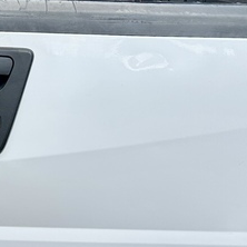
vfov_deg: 17.7
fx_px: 791
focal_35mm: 98
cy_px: 118
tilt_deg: -13.1
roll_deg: -2.3
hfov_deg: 17.2
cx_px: -21
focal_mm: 6.86
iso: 80
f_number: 1.78
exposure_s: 1/1212
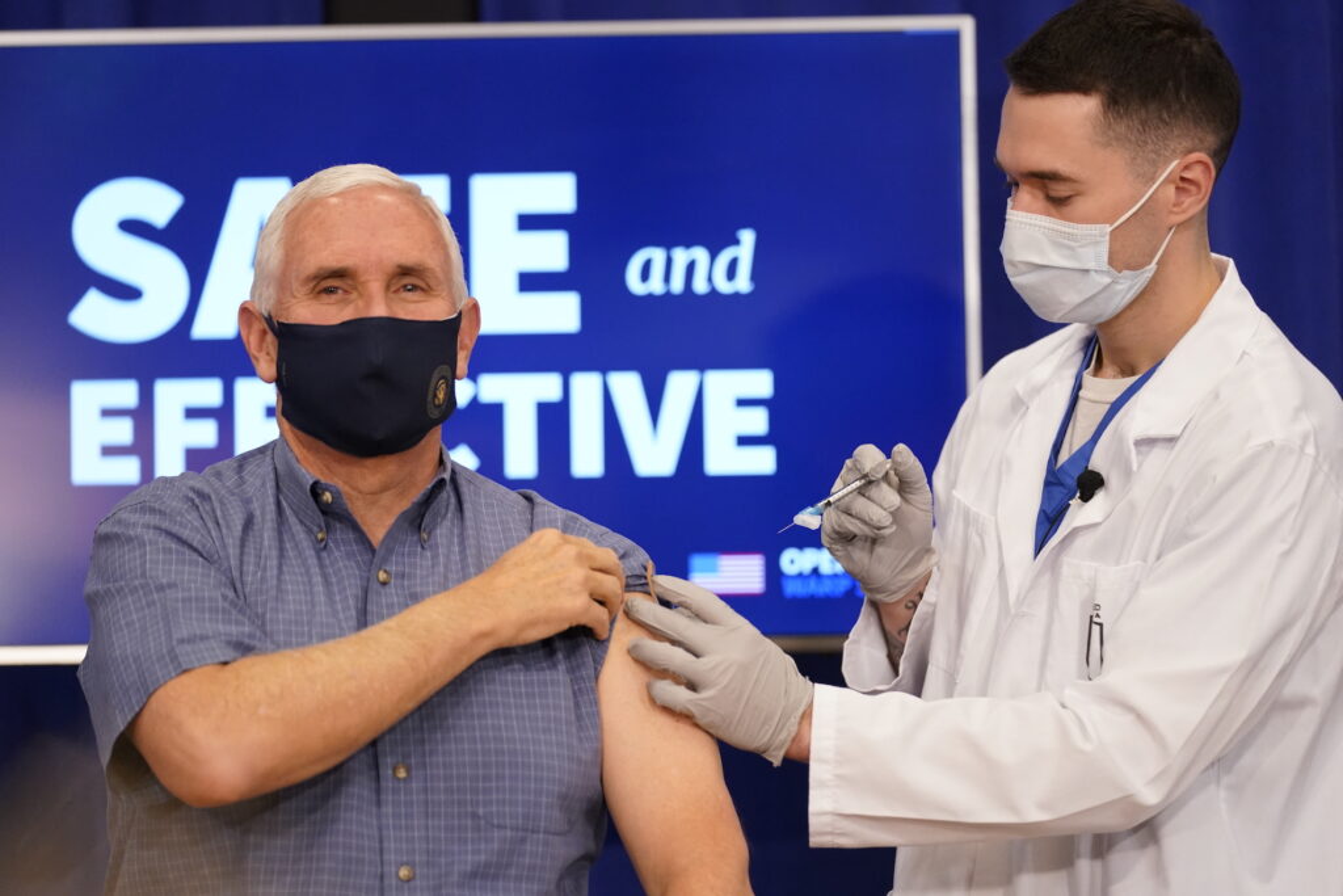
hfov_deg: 13.7
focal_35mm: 150
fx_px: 5596
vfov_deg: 9.2
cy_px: 448
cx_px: 672
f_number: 2.8
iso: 4000
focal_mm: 150
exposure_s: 1/640
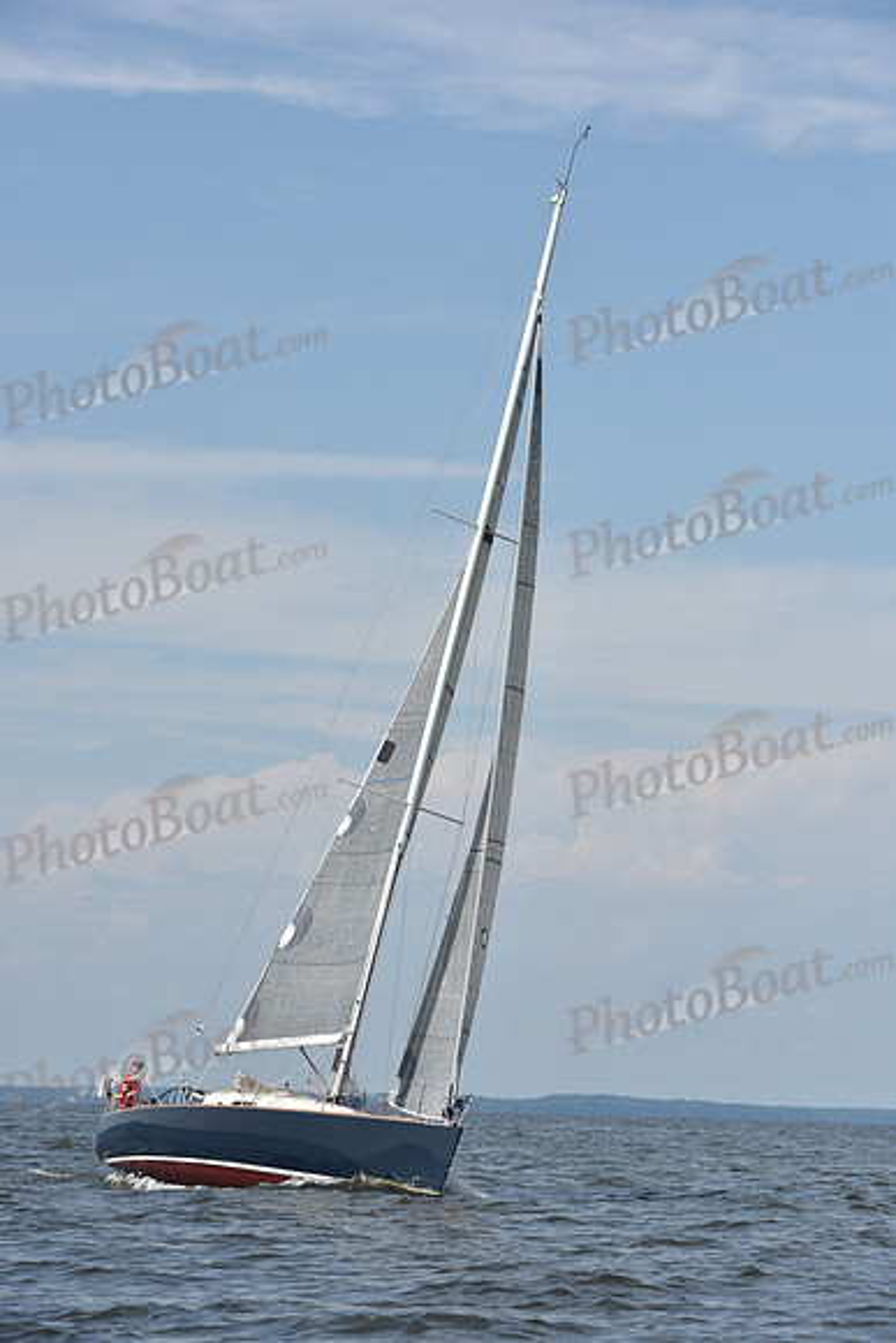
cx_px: 448
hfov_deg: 11.2
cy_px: 672
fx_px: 4552
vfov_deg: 16.8
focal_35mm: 122
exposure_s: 1/1250
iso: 320
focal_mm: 122
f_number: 10
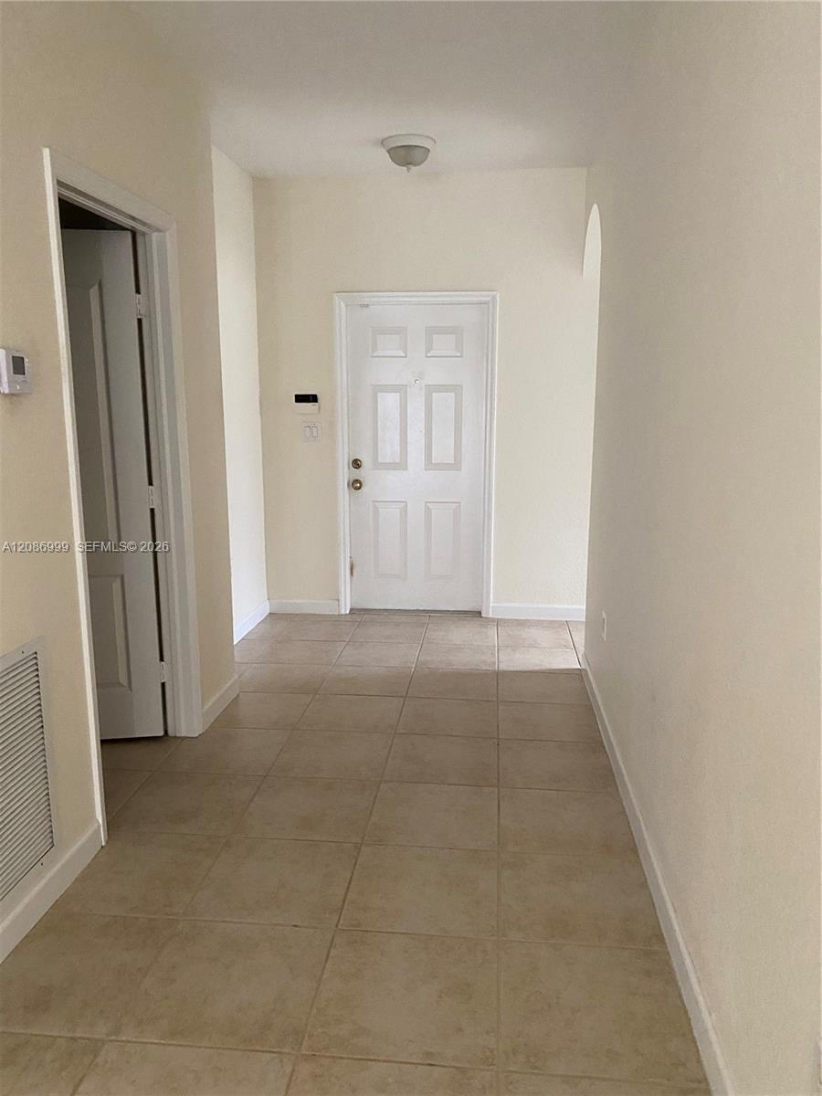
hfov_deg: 53.1
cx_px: 411
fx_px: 823
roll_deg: +1.1
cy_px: 548
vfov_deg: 67.3
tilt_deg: -9.7
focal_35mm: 26
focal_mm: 4.25
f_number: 1.8
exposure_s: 1/60
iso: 500
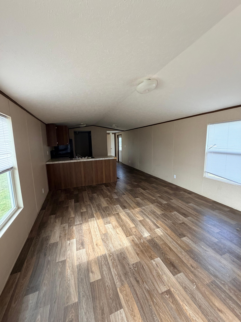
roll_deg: +1.8
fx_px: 130
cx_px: 120
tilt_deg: -5.5
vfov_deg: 102.1
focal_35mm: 14
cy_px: 161
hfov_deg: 85.7
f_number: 2.2
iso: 250
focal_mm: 2.22
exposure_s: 1/121
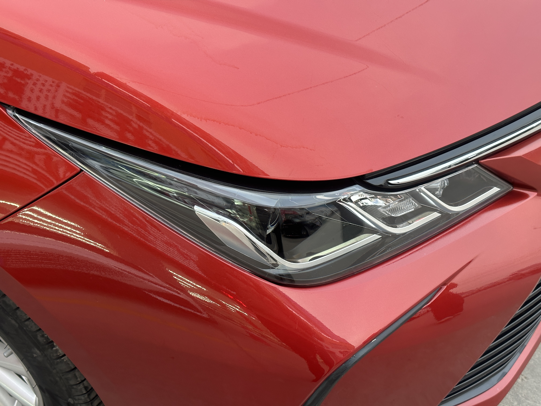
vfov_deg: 30.3
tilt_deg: -44.9
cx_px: 270
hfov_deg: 39.7
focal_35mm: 48
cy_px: 203
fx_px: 750
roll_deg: +0.1
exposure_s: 1/60
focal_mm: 6.86
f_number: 1.78
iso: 160
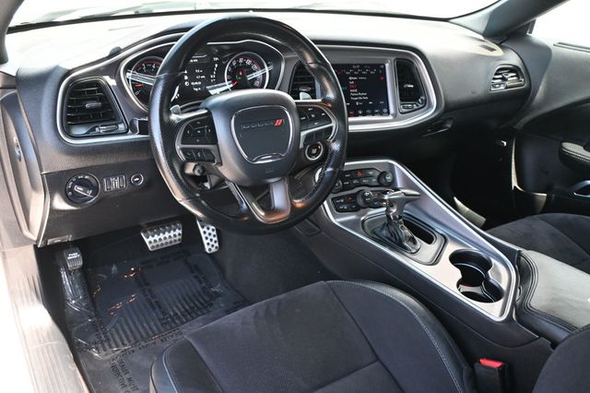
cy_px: 196
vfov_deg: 42.6
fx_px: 504
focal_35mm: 31
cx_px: 295
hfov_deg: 60.7
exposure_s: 1/125
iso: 720
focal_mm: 20.5
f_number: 3.8
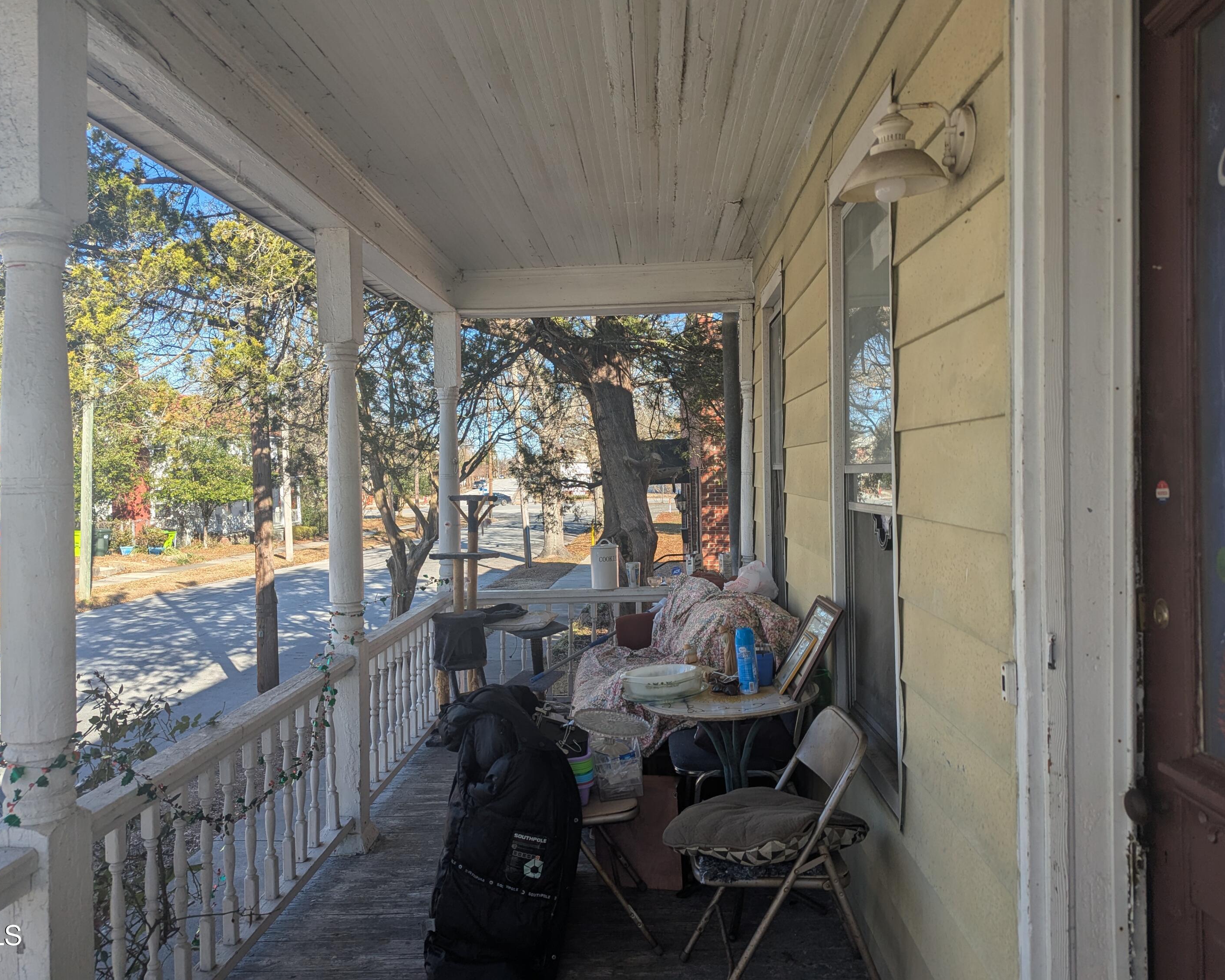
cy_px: 489
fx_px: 906
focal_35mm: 25
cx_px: 600
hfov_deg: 68.1
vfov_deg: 56.8
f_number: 1.85
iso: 42
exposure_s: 1/808
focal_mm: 6.81
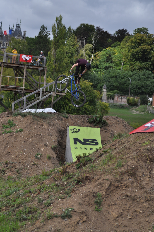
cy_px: 116
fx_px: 772
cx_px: 77
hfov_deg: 11.4
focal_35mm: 120
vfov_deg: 17.1
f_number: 4.2
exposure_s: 1/4000
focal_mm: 80
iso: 320
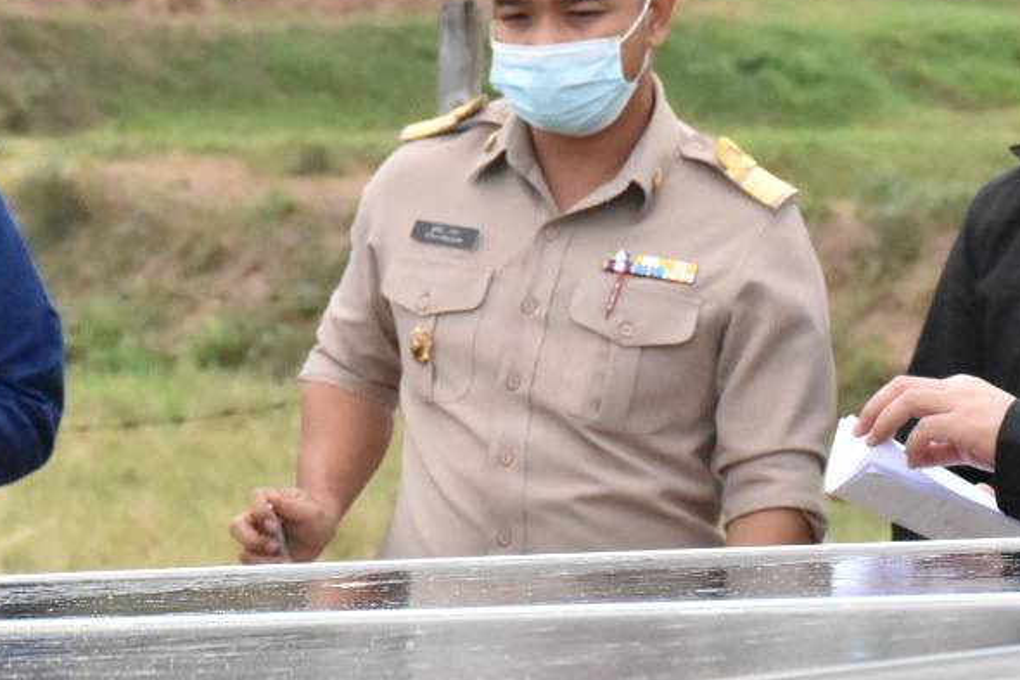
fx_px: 7704
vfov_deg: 5.0
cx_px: 494
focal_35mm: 272
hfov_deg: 7.6
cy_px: 410
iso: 3200
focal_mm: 66
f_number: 8
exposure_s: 1/1000
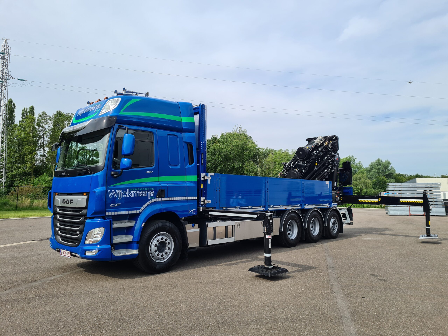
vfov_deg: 53.1
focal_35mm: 26
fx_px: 336
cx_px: 224
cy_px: 168
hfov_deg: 67.3
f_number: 1.8
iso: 50
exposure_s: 1/1996
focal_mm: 5.4
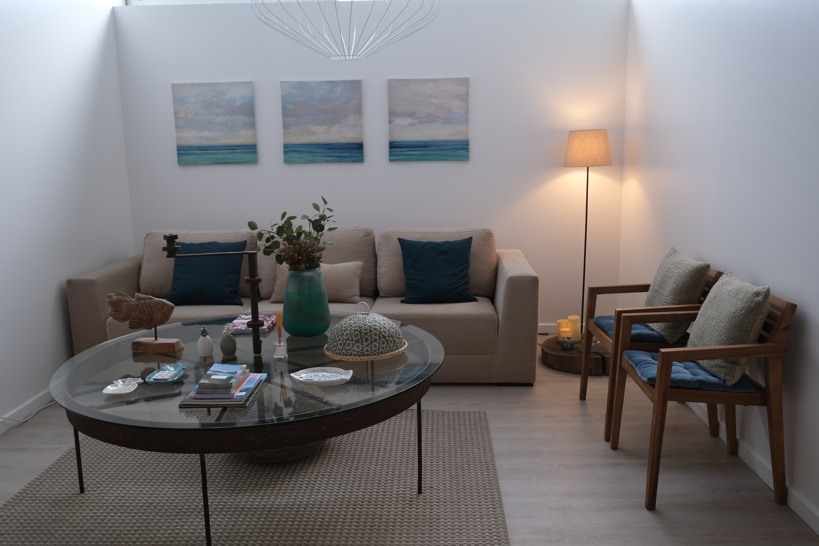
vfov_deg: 43.6
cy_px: 273
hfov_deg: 61.9
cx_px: 410
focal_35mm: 30
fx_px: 682
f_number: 4
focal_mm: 20
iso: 160
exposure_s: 1/28
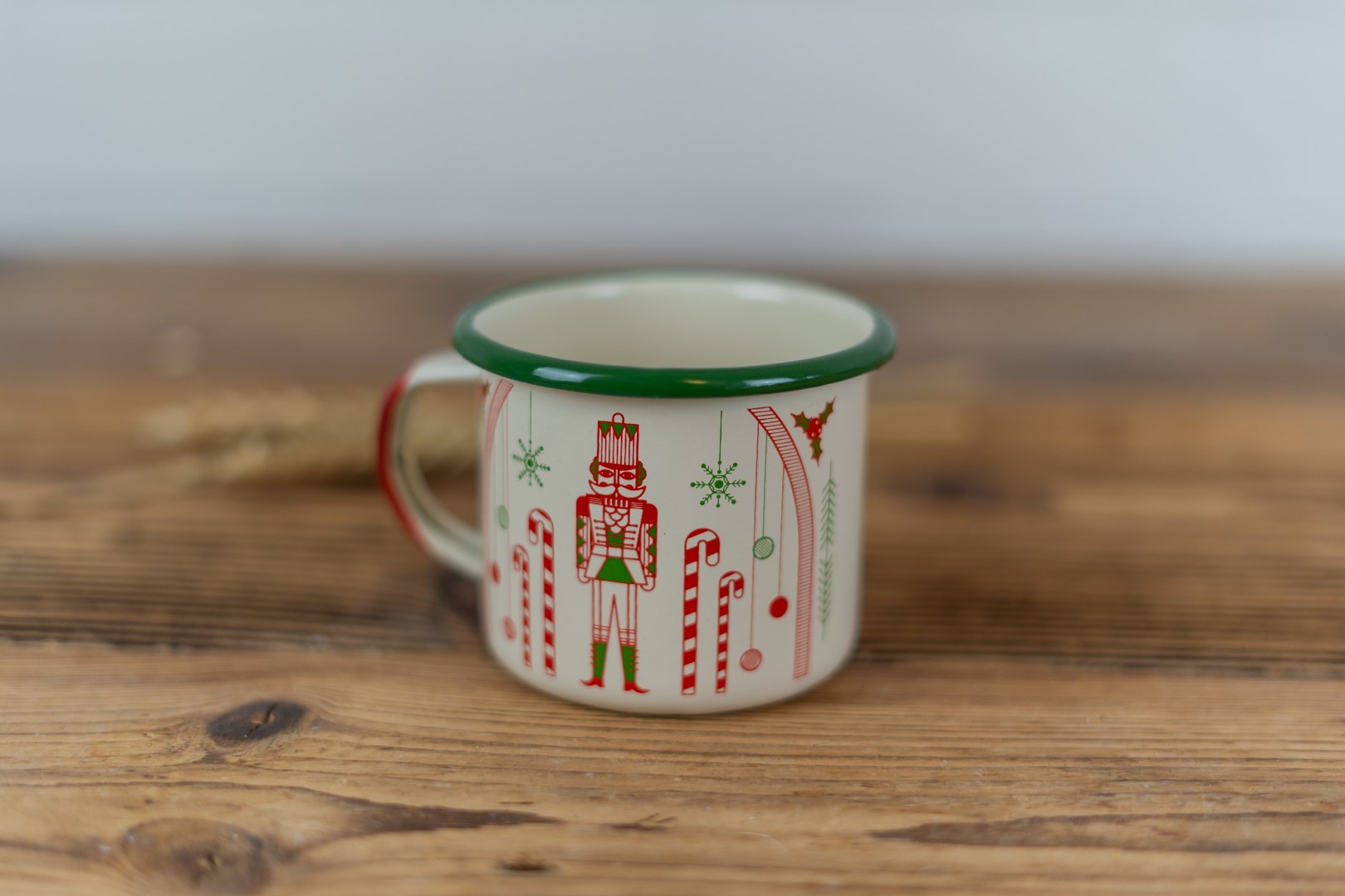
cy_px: 448
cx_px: 672
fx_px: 1868
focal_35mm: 50
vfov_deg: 27.0
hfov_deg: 39.6
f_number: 1.8
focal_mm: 50
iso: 200
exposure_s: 1/200
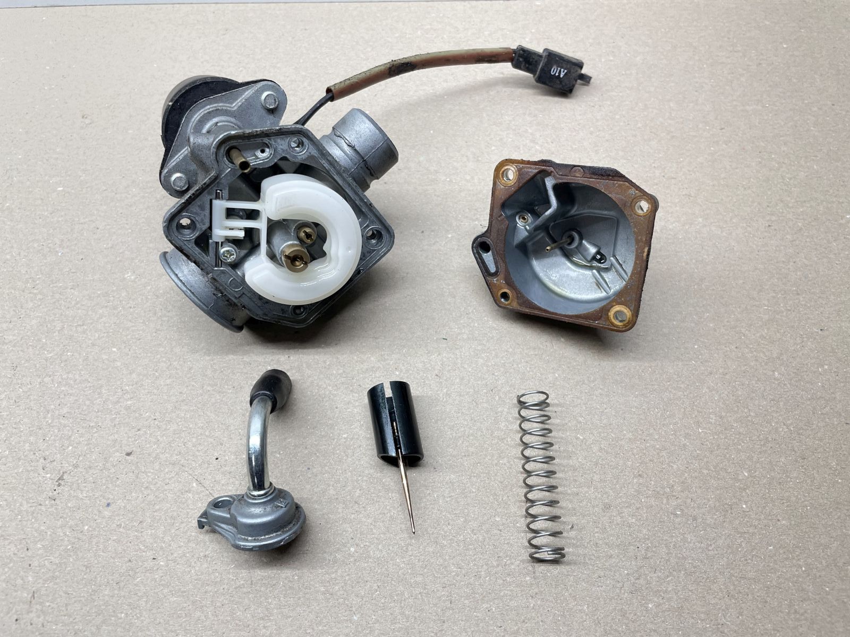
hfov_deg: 67.3
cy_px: 318
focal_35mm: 26
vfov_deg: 53.1
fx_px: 638
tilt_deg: -60.3
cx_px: 425
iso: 100
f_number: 1.6
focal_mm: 4.2
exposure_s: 1/100
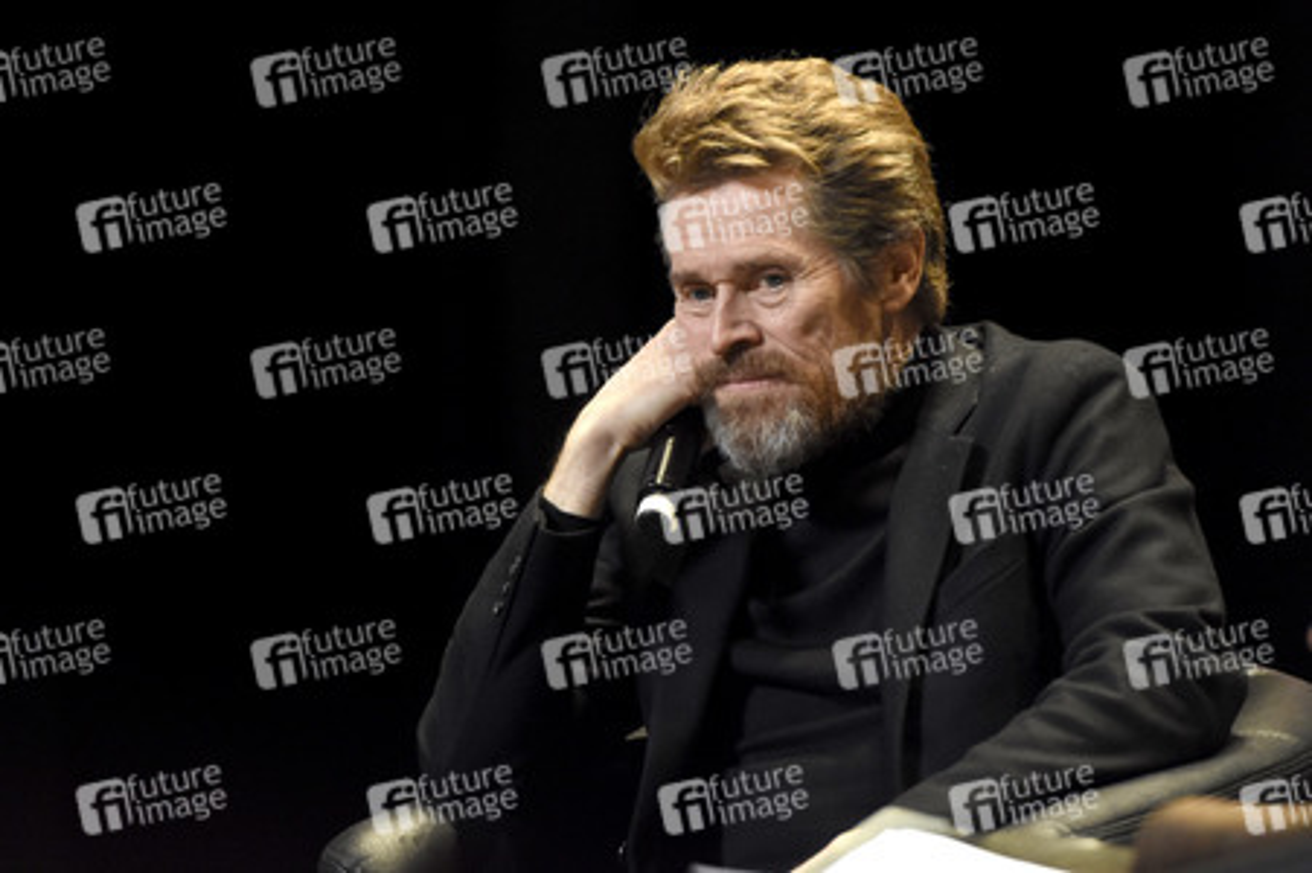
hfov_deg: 6.9
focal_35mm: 300
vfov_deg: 4.6
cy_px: 436
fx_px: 10925
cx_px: 656
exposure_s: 1/160
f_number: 3.2
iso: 2500
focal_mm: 200
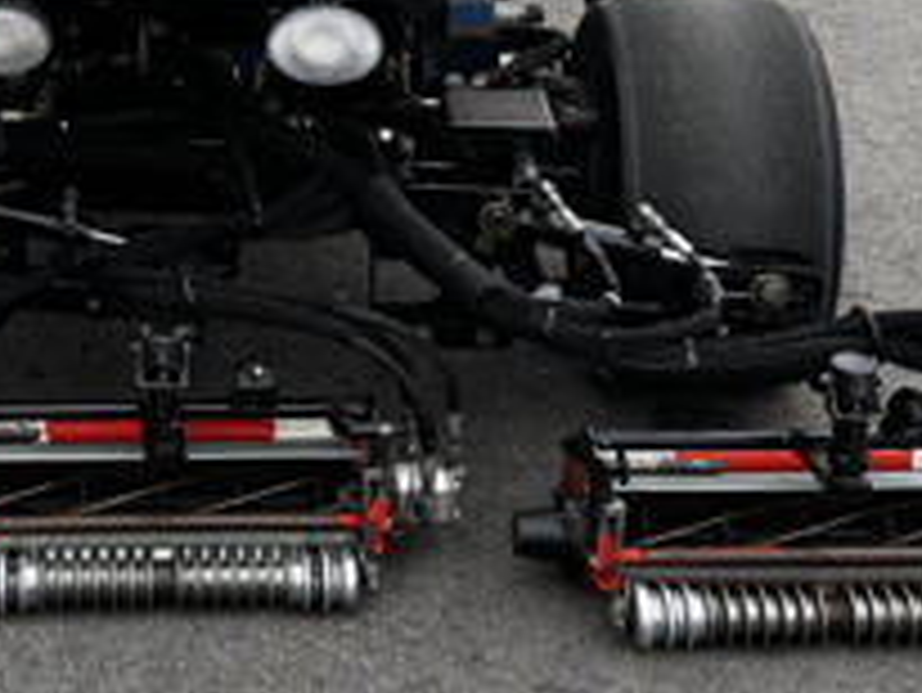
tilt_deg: -14.0
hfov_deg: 25.1
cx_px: 81
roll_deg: +1.2
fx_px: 1999
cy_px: -130
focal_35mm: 75
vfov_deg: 18.6
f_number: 1.78
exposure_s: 1/223
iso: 64
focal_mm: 6.76
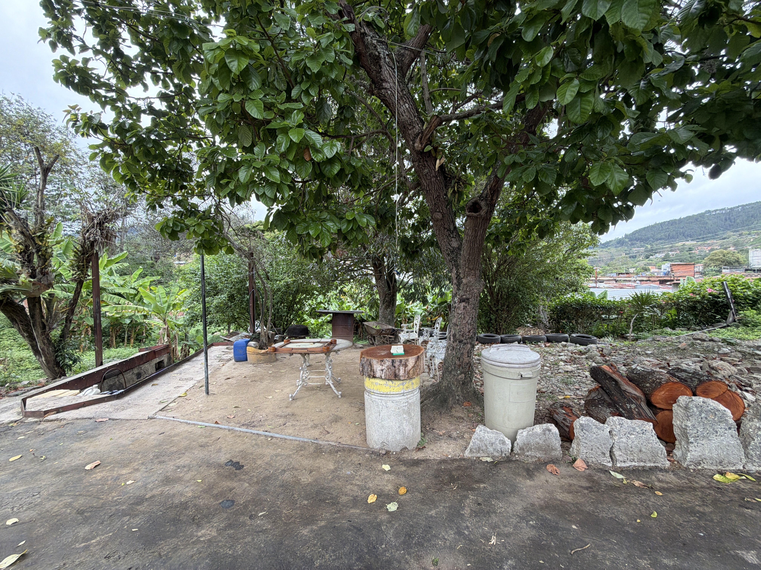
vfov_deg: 85.7
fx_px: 308
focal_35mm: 14
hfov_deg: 102.1
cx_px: 380
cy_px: 285
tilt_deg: +0.4
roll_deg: +0.9
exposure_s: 1/170
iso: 64
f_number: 2.2
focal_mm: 2.22
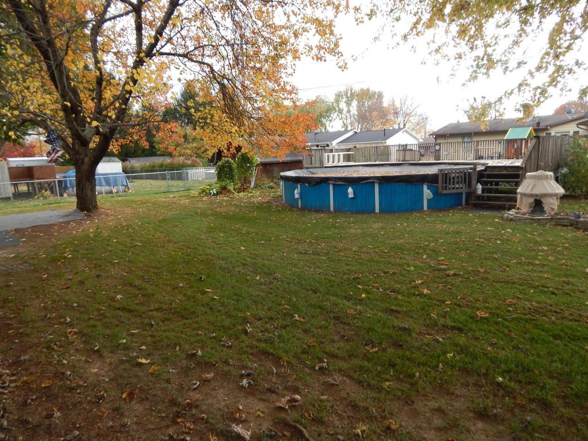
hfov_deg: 73.9
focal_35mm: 23
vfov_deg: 58.9
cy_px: 220
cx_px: 294
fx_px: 391
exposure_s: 1/200
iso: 125
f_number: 3
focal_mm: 4
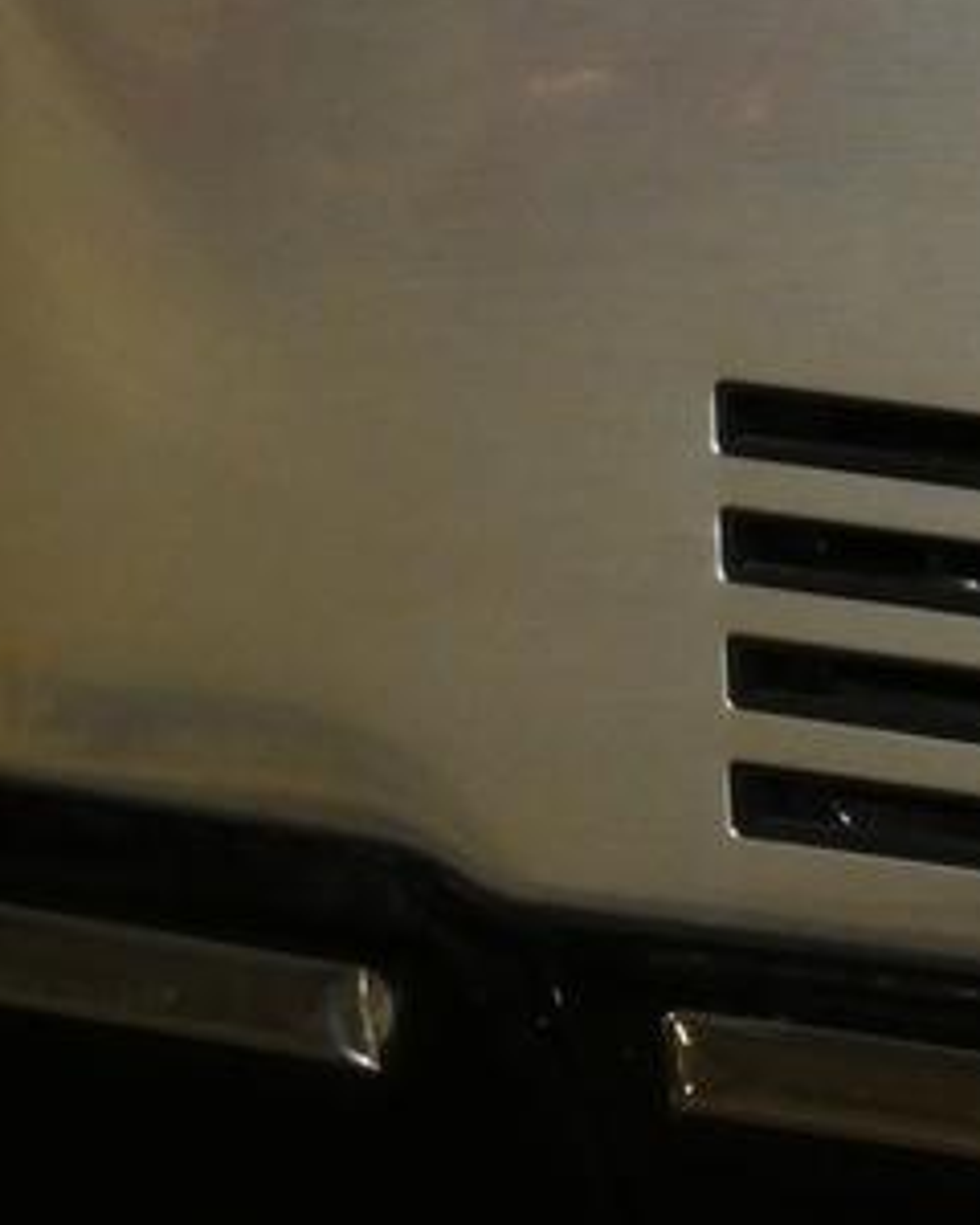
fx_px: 11855
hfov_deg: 4.7
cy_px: -33
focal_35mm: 327
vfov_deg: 5.9
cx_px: 649
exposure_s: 1/60
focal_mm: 17.5
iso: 800
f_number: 4.8
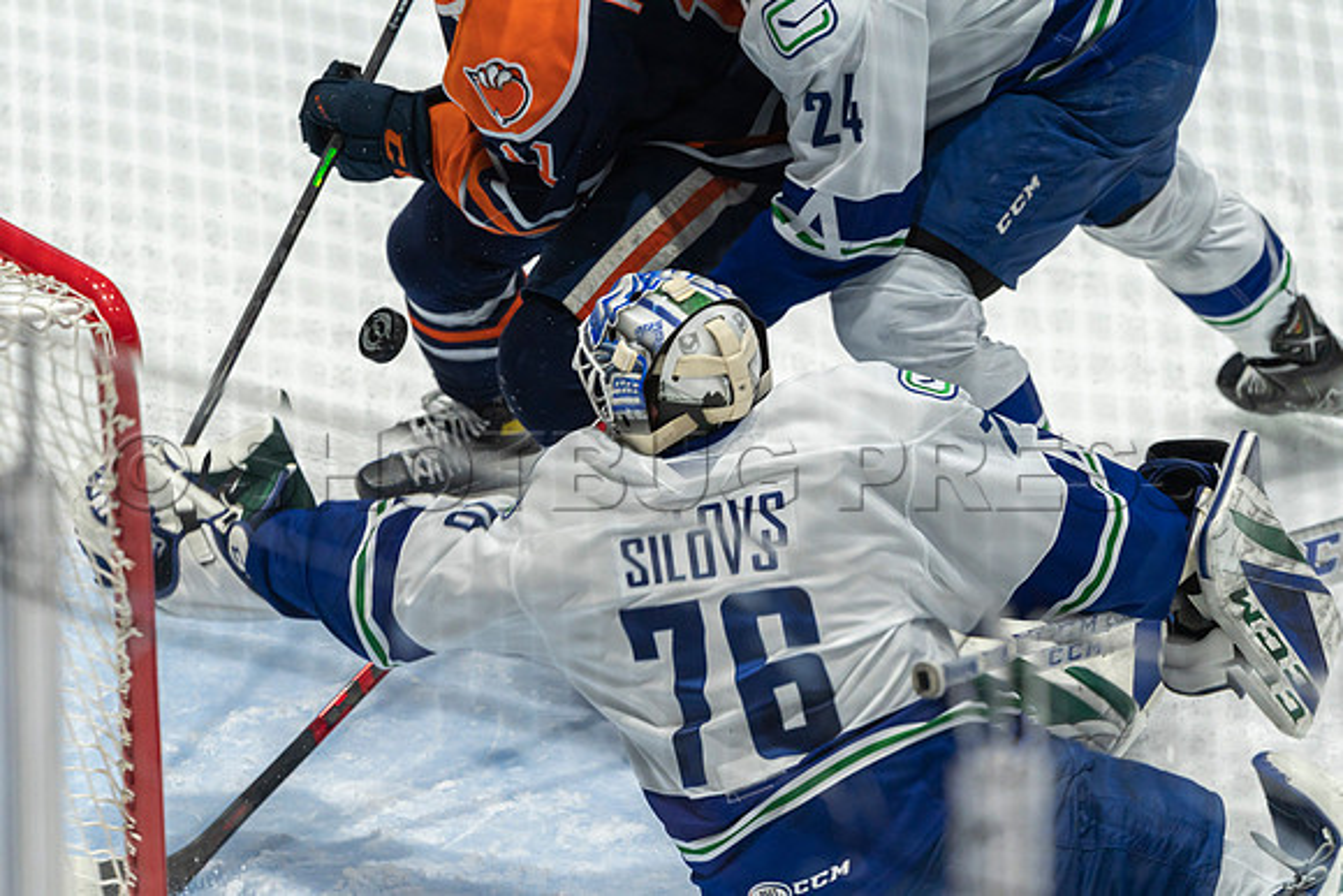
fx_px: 22388
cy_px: 448
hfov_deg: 3.4
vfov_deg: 2.3
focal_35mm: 600
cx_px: 672
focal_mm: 600
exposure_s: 1/640
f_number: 5
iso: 1600
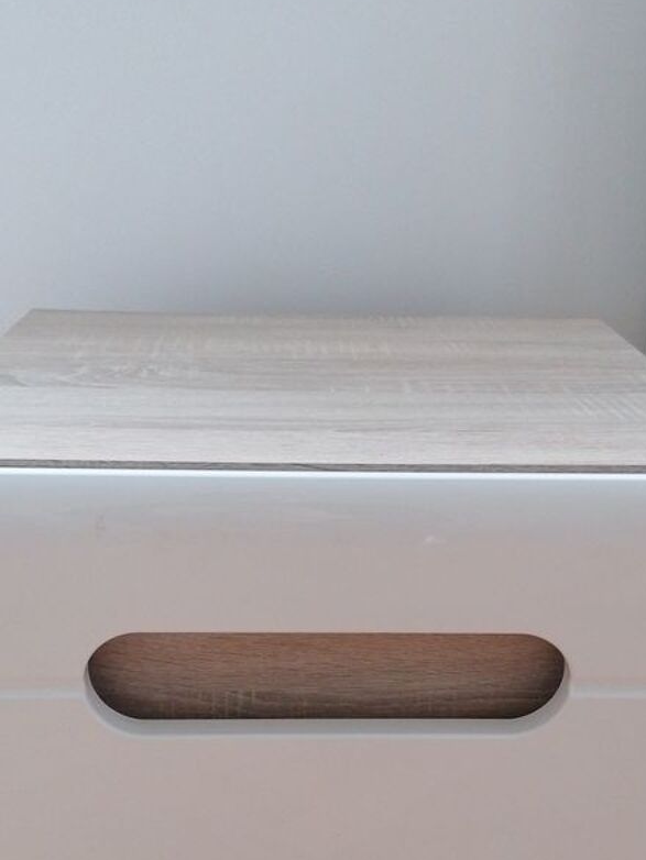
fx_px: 1144
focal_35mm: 46
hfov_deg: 31.5
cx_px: 339
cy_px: 612
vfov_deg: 40.4
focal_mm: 4.75
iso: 400
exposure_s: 1/20
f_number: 1.8
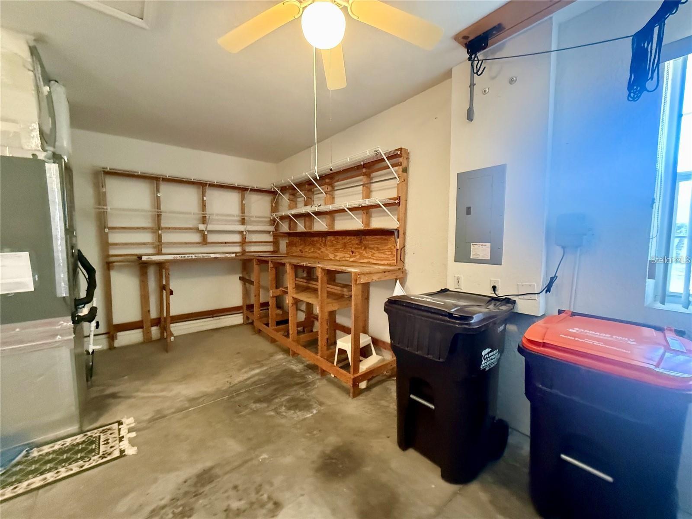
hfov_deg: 102.1
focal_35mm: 14
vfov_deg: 85.7
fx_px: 280
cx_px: 346
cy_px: 260
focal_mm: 2.22
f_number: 2.2
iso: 800
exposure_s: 1/60
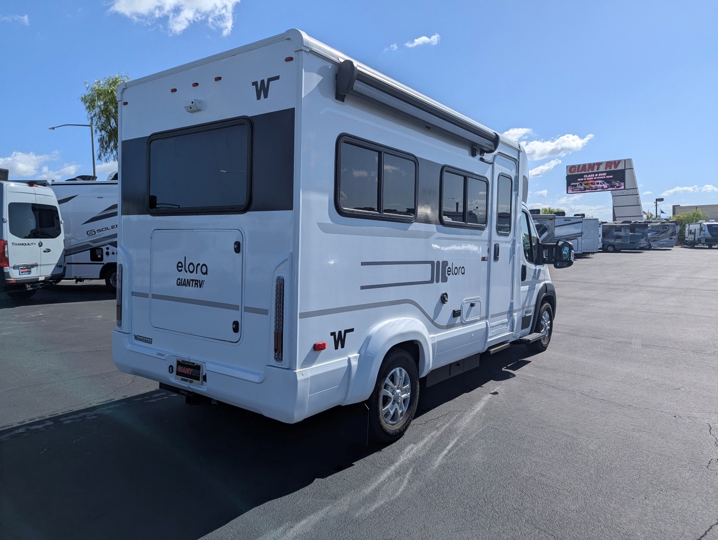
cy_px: 270
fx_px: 498
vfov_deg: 56.9
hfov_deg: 71.5
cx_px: 359
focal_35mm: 24
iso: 42
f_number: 1.85
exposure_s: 1/3534
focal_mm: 6.81
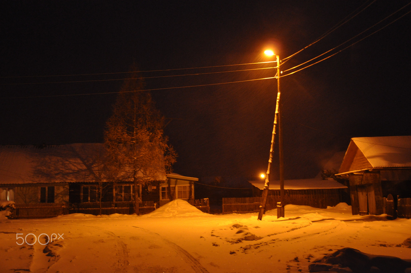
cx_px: 206
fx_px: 547
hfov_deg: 41.2
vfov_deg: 28.0
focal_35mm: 48
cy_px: 136
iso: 1600
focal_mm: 32
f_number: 4.2
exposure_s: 1/10
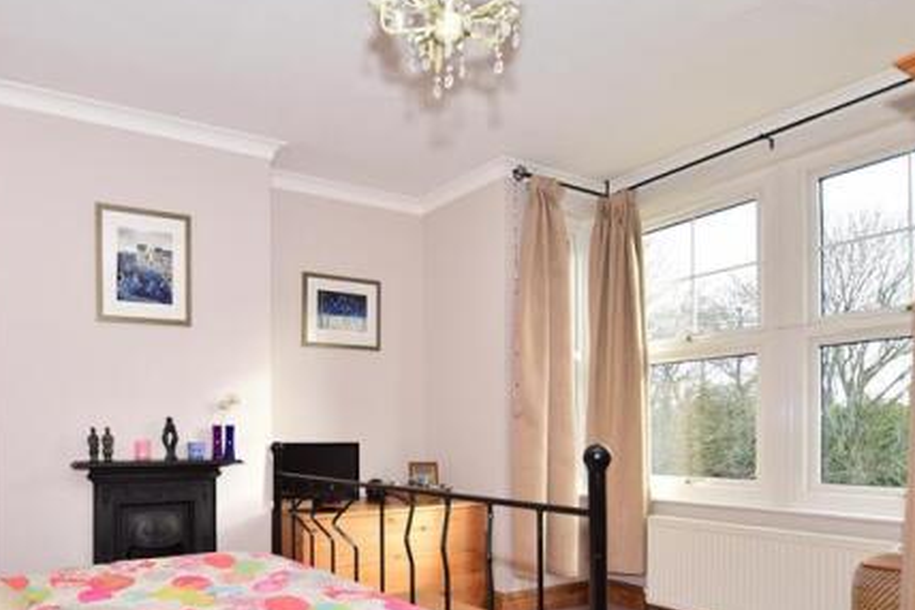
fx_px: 584
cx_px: 334
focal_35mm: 23
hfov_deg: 74.6
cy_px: 438
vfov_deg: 53.2
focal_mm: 10
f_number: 5
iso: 200
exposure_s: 1/80
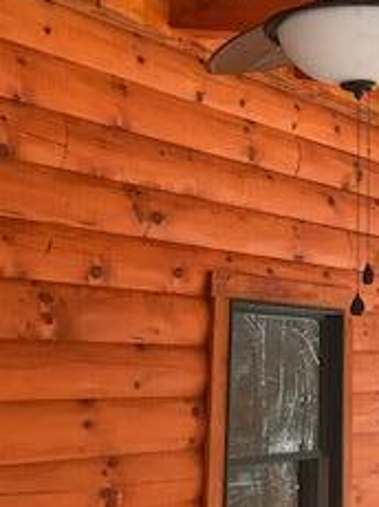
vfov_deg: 24.7
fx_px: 1141
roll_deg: -0.2
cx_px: 388
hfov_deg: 18.3
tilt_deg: +14.3
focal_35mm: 78
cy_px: 108
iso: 40
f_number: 1.8
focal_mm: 3.99
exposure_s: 1/30
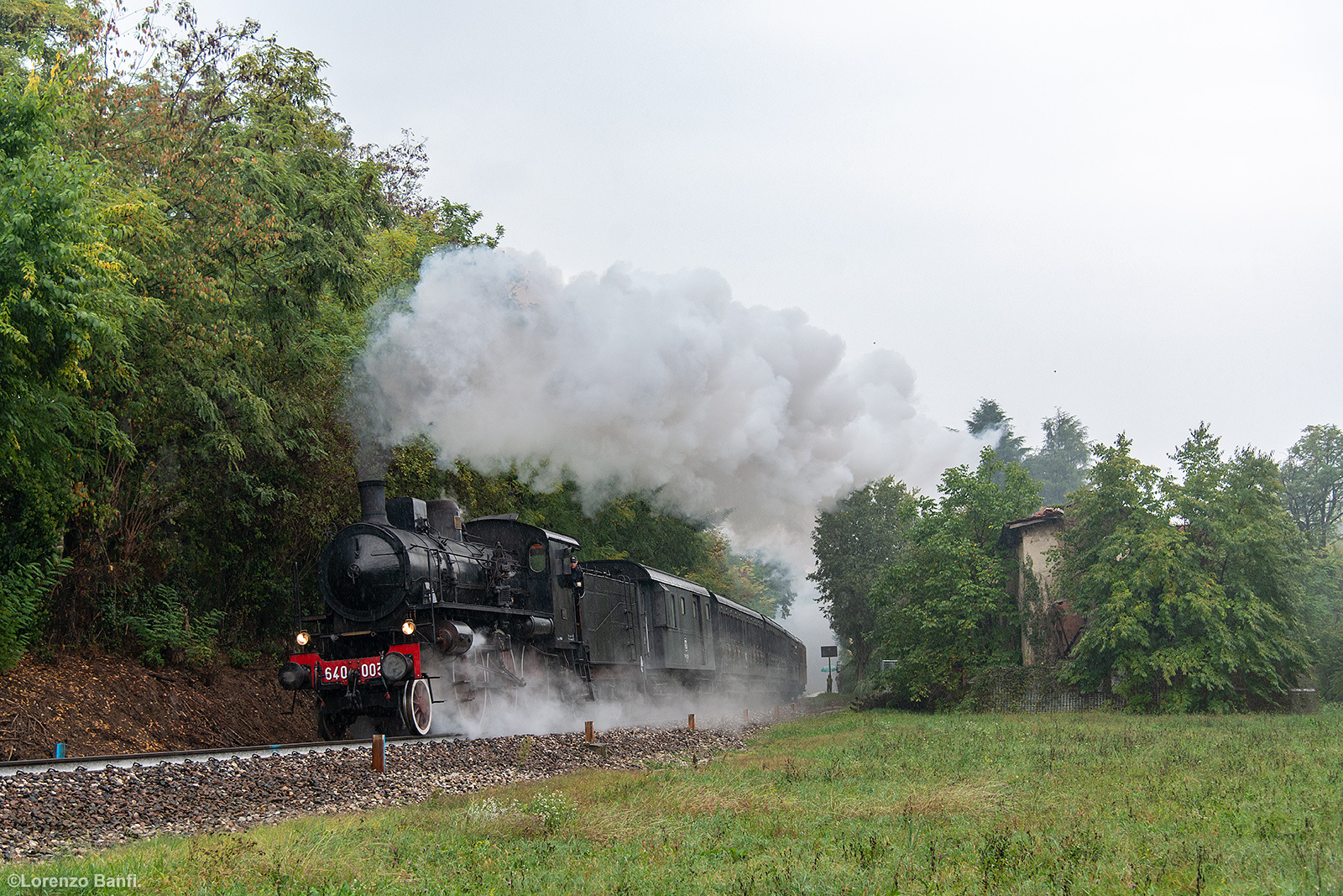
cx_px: 672
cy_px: 448
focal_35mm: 48
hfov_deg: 41.1
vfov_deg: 28.1
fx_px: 1791
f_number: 4.5
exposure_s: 1/320
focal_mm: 48
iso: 800
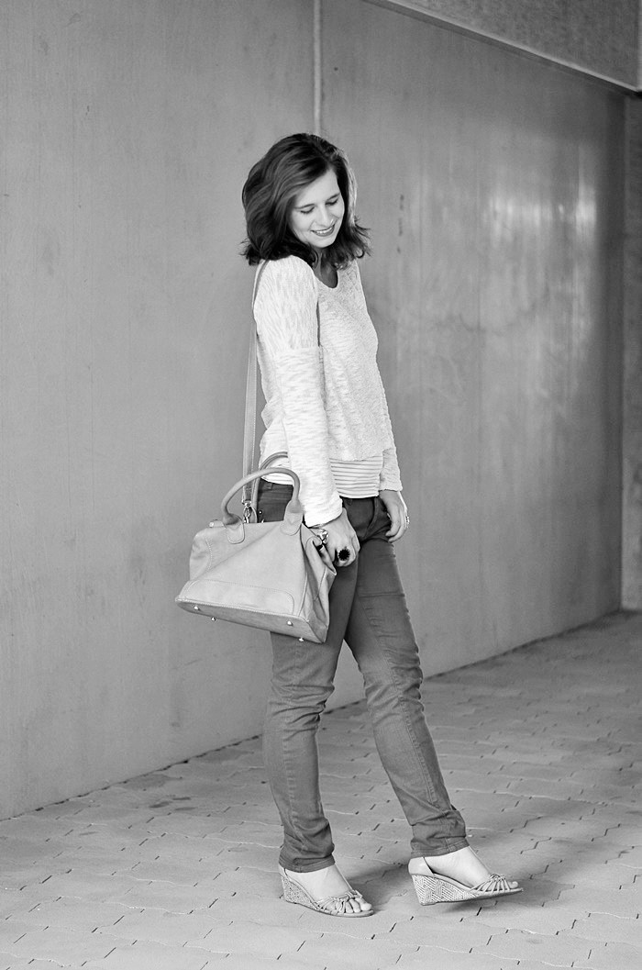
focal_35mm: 75
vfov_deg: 27.0
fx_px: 2015
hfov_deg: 18.1
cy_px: 485
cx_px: 321
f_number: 1.8
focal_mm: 50
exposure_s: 1/125
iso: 500
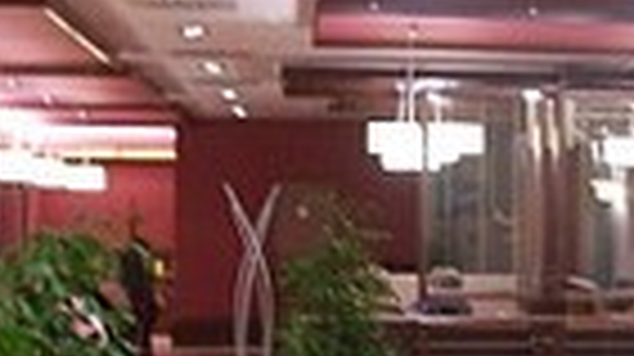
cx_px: 683
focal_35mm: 105
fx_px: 1764
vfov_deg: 11.4
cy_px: 361
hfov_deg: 19.6
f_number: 2.7
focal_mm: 5.6
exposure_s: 1/8
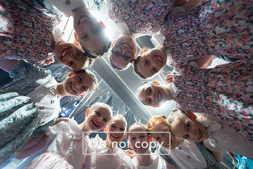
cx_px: 126
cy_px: 84
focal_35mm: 14
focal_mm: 14
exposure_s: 1/160
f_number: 2.8
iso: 4000
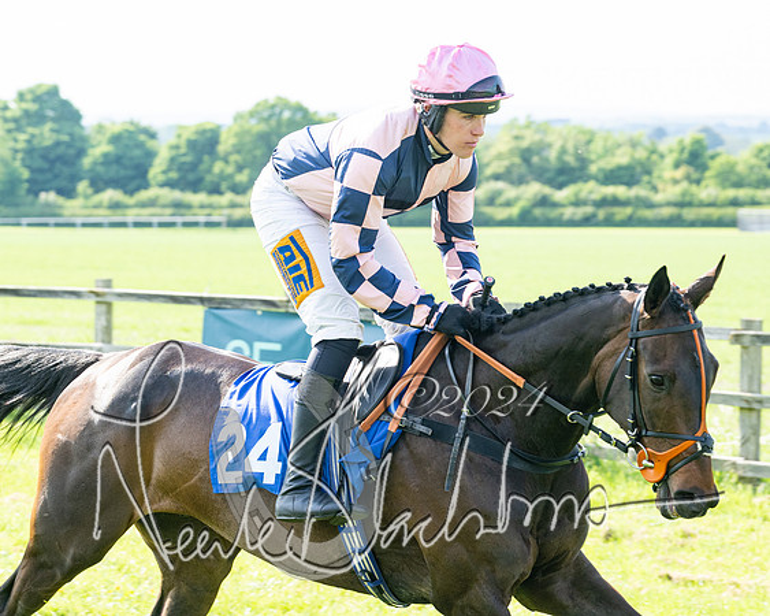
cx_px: 367
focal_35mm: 146
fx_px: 3337
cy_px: 308
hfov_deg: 13.2
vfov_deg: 10.5
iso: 400
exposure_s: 1/800
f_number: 5
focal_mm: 87
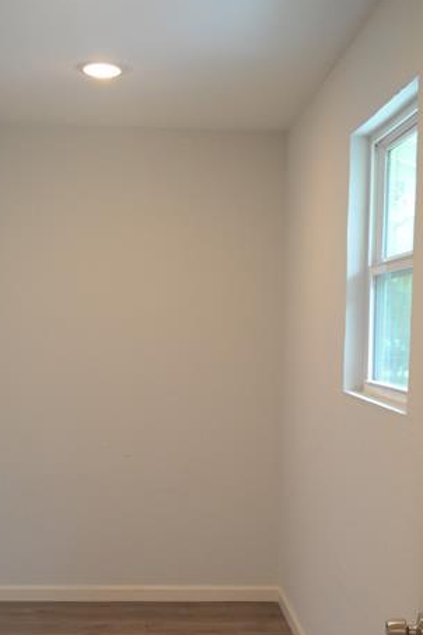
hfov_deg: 24.2
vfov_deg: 34.7
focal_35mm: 56
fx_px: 987
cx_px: 212
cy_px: 496
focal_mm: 22
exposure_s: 1/30
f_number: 3.8
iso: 400
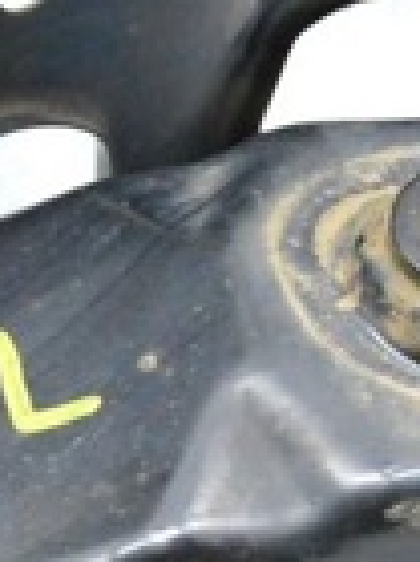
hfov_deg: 7.0
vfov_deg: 9.7
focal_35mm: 205
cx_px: -416
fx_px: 3325
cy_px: 261
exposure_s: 1/160
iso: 6400
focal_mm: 31
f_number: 6.3
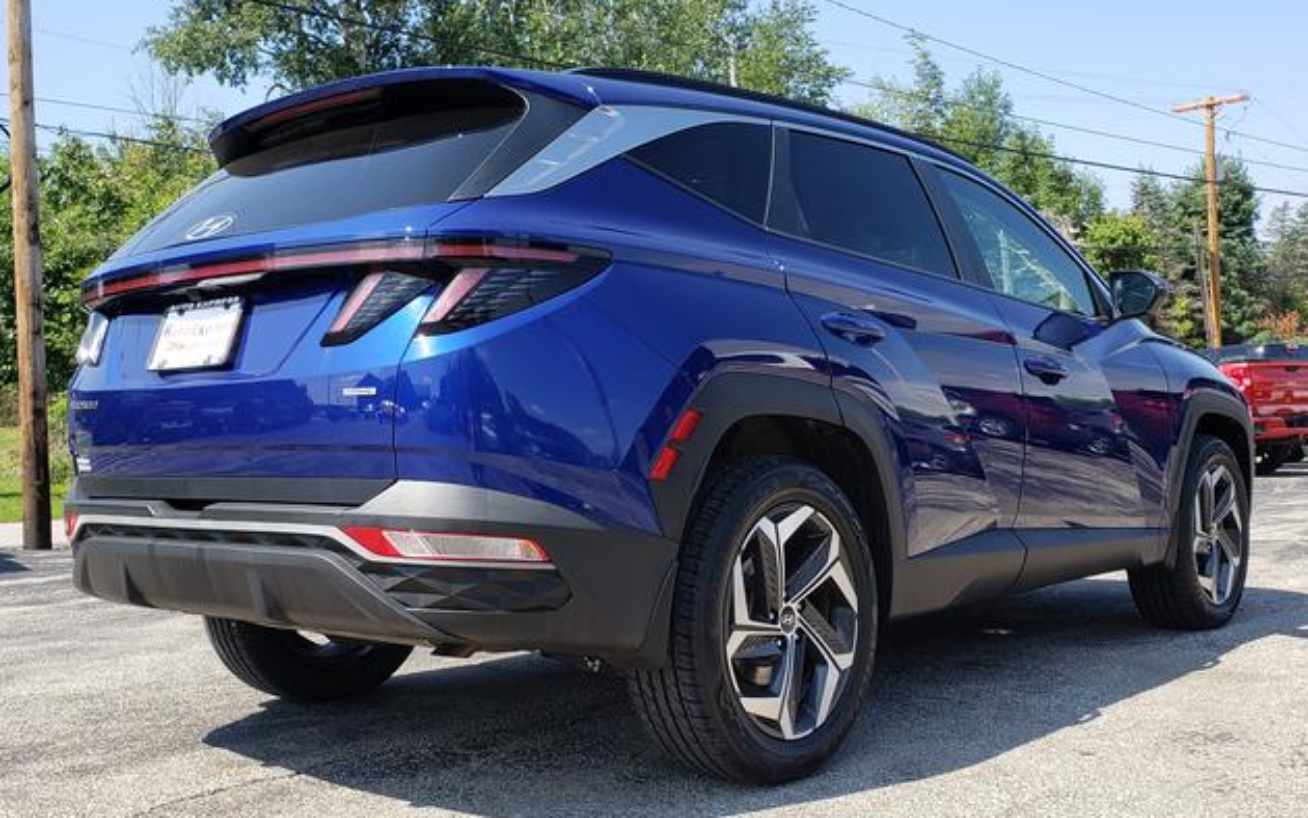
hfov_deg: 66.5
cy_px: 453
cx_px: 646
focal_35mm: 28
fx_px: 998
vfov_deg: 44.5
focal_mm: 4.3
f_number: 2.4
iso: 50
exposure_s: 1/682
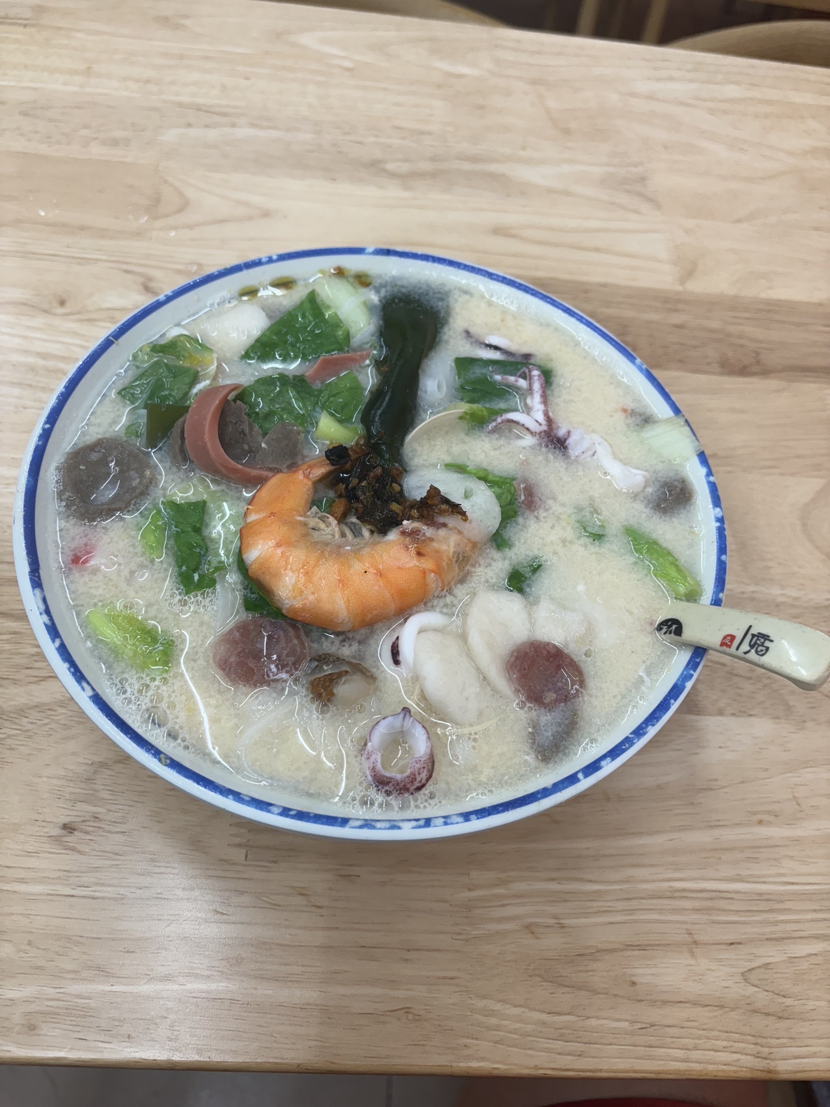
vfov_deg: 67.3
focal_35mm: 26
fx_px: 831
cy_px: 554
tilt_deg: -58.1
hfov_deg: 53.1
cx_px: 415
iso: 80
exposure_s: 1/100
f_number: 1.6
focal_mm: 5.96
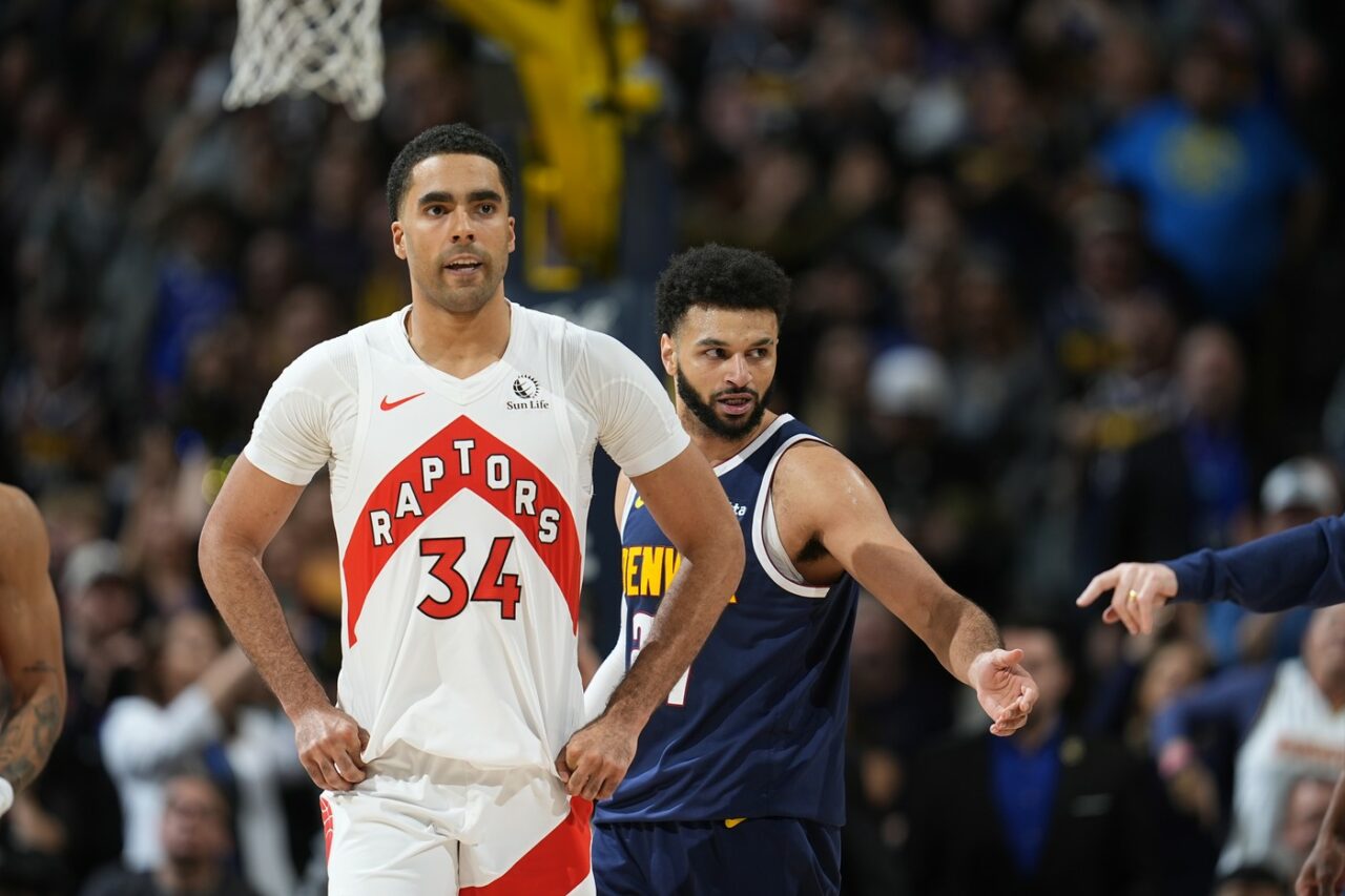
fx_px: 14941
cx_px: 672
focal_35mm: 400
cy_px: 448
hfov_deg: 5.2
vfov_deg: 3.4
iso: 400
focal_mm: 400
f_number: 3.2
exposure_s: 1/1600
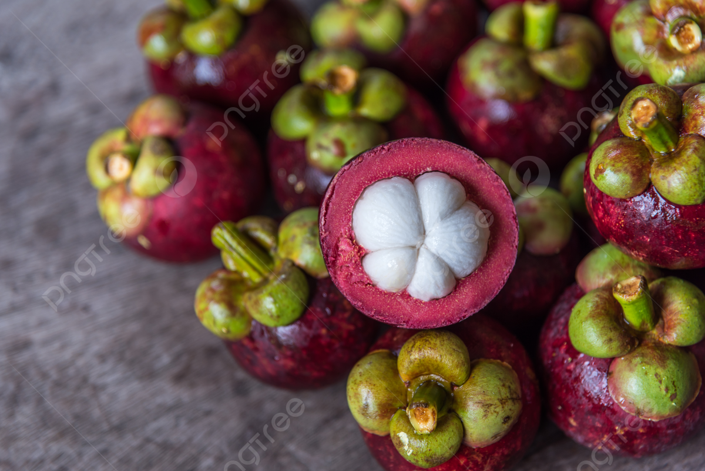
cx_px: 352
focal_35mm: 120
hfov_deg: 17.1
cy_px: 236
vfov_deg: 11.4
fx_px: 2351
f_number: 4
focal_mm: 120
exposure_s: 1/100
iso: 100
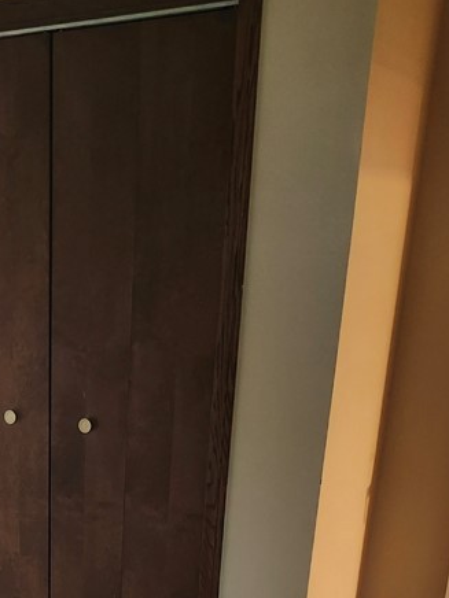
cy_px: 653
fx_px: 934
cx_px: 22
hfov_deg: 25.9
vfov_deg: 31.6
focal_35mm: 54
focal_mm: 5.54
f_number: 1.8
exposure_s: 1/24
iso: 800
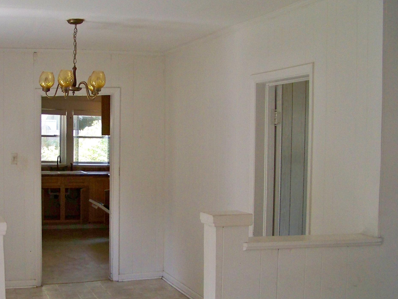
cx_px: 109
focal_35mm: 53
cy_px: 166
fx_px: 609
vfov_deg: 27.5
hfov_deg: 35.5
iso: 320
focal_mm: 5.85
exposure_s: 1/200
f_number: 2.8
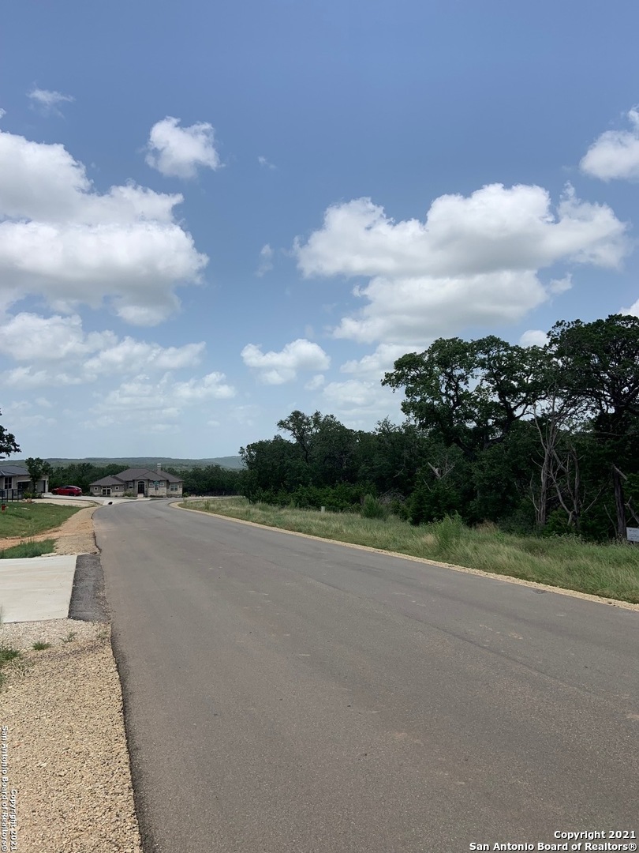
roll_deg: -0.1
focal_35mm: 26
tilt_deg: +4.0
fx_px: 640
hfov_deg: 53.1
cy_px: 426
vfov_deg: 67.3
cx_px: 320
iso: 25
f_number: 1.8
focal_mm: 4.25
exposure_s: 1/3289
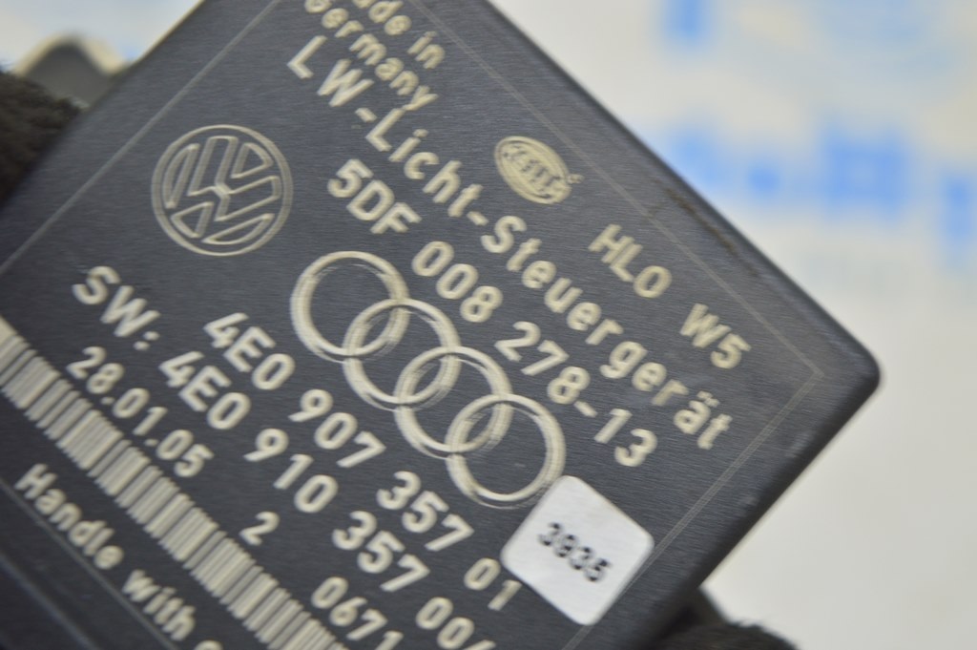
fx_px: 2115
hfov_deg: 26.0
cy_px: 325
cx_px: 488
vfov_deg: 17.5
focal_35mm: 78
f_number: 5.6
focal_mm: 52
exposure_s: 1/20
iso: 400
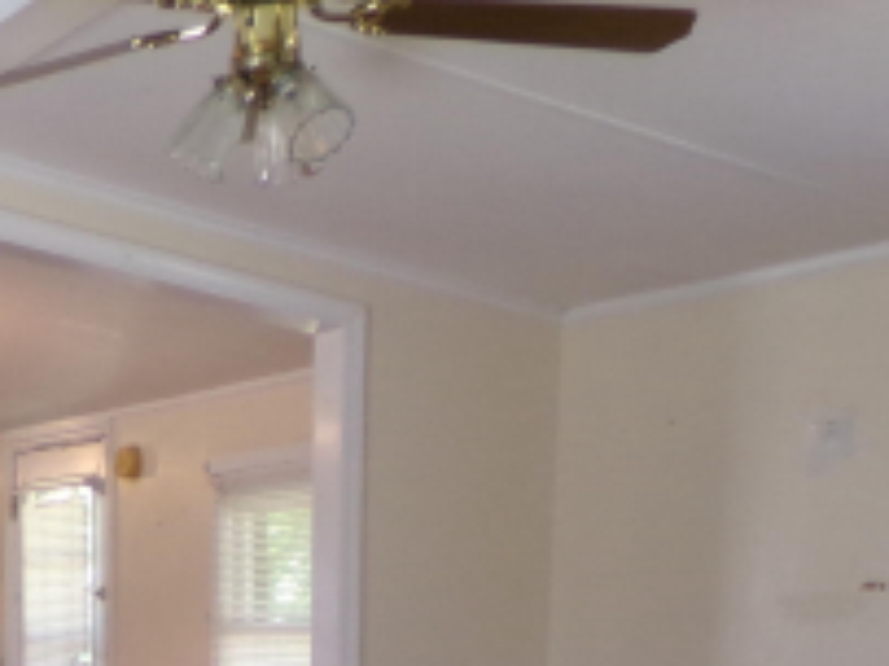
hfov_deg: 23.0
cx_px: -125
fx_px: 2028
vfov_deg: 16.9
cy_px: 995
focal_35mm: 79
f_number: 3.7
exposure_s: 1/34
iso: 175
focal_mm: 4.3
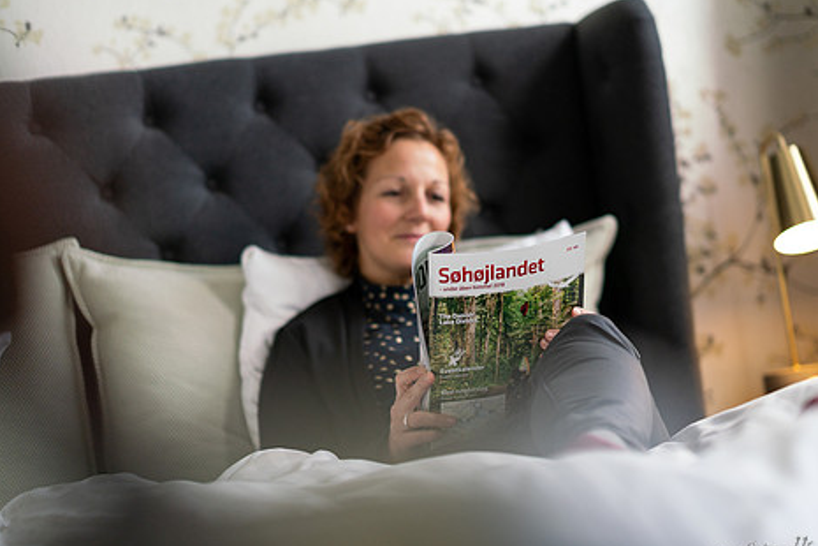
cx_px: 422
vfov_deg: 12.9
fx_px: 2408
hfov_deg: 19.3
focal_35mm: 106
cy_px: 304
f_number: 1.4
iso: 400
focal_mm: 85
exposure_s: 1/800
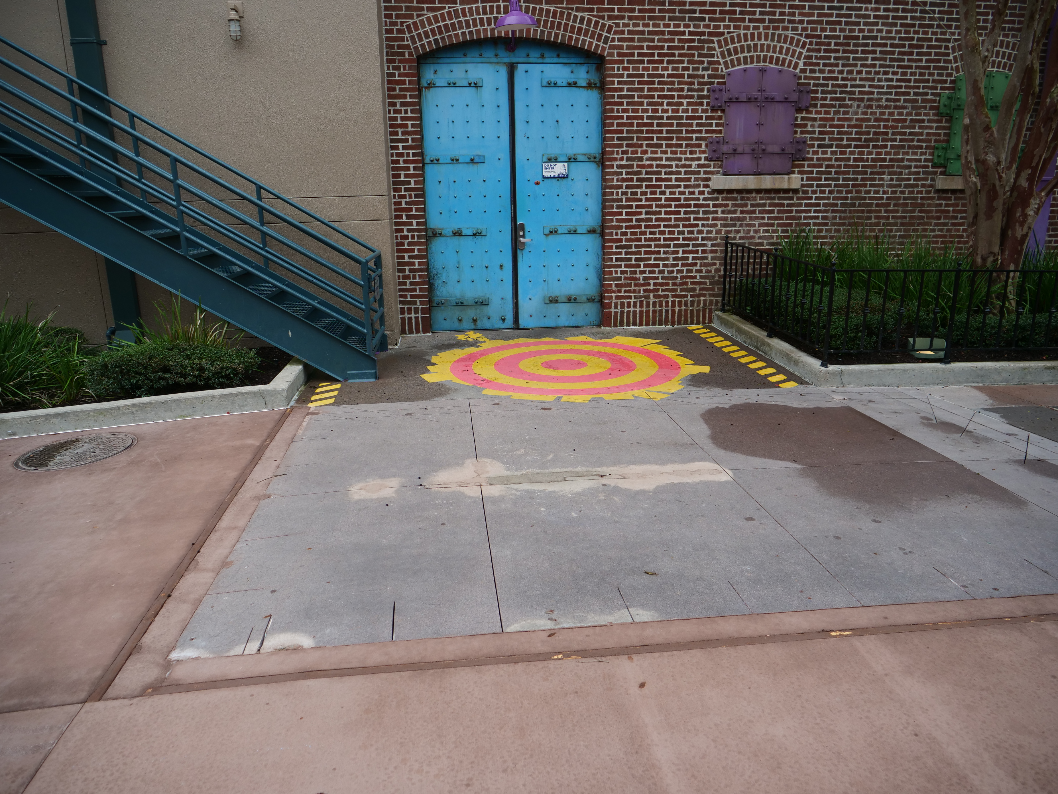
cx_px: 529
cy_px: 397
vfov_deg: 56.8
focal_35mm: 24
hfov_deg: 71.6
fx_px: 734
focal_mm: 12
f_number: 2.8
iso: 200
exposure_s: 1/250
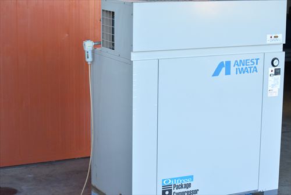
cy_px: 98
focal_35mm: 82
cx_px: 146
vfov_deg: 16.6
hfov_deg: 24.6
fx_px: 667
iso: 1250
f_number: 6.3
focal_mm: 55
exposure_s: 1/125
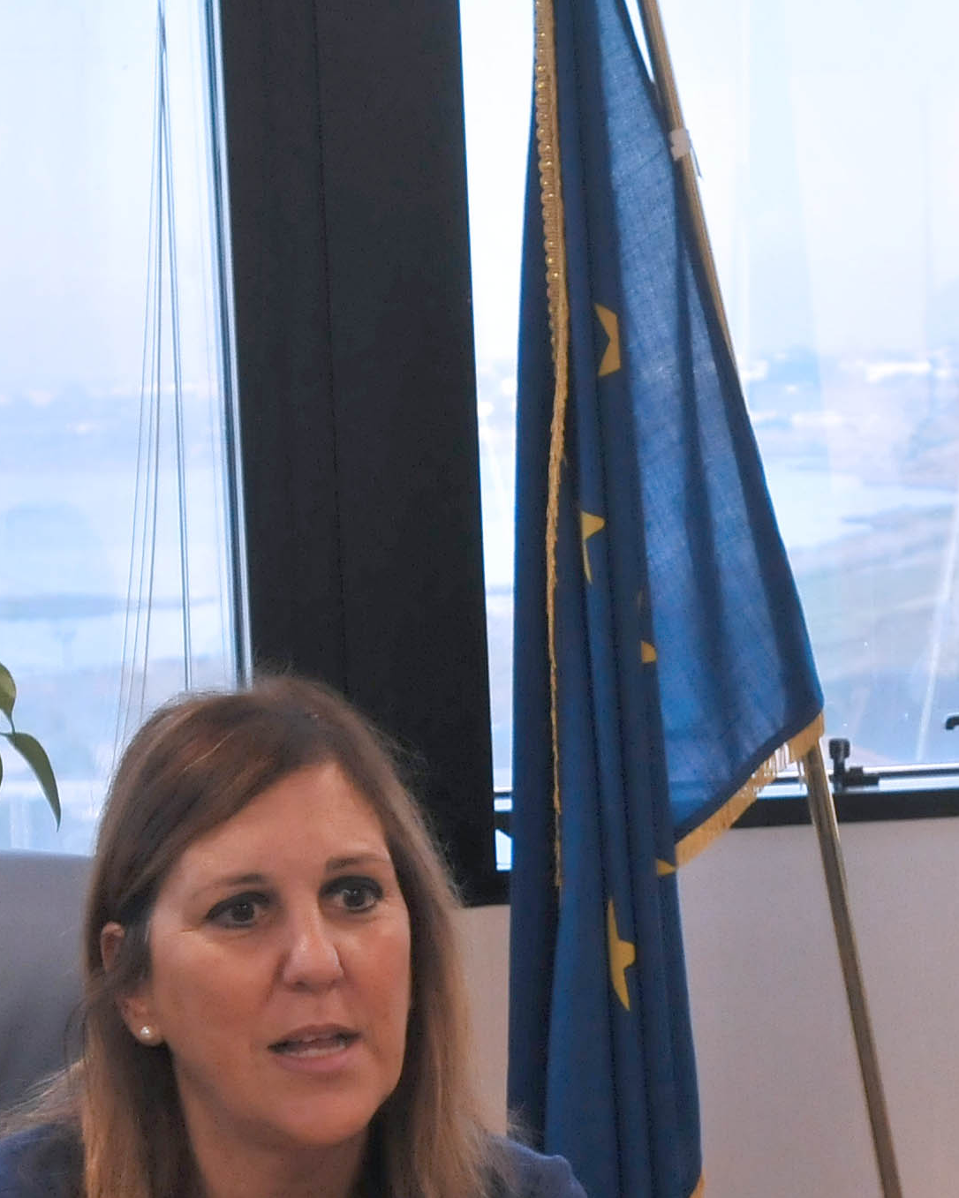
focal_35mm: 155
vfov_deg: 12.3
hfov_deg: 9.9
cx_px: 700
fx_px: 5515
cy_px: 1051
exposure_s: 1/100
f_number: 5
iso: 800
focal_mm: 35
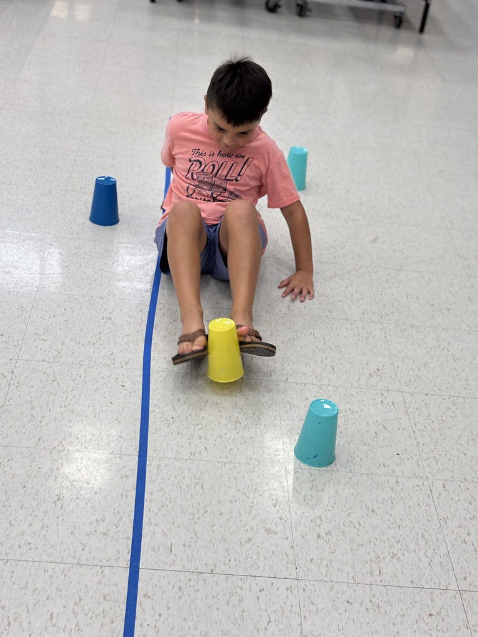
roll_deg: -8.1
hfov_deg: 28.0
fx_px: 957
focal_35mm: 52
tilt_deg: -33.7
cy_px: 318
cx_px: 239
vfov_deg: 36.8
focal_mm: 5.96
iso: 50
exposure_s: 1/60
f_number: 1.6
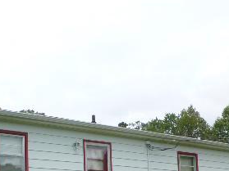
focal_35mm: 55
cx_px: 36
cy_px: 190
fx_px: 364
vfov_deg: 24.7
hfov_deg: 33.6
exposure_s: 1/640
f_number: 4
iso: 100
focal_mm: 4.3
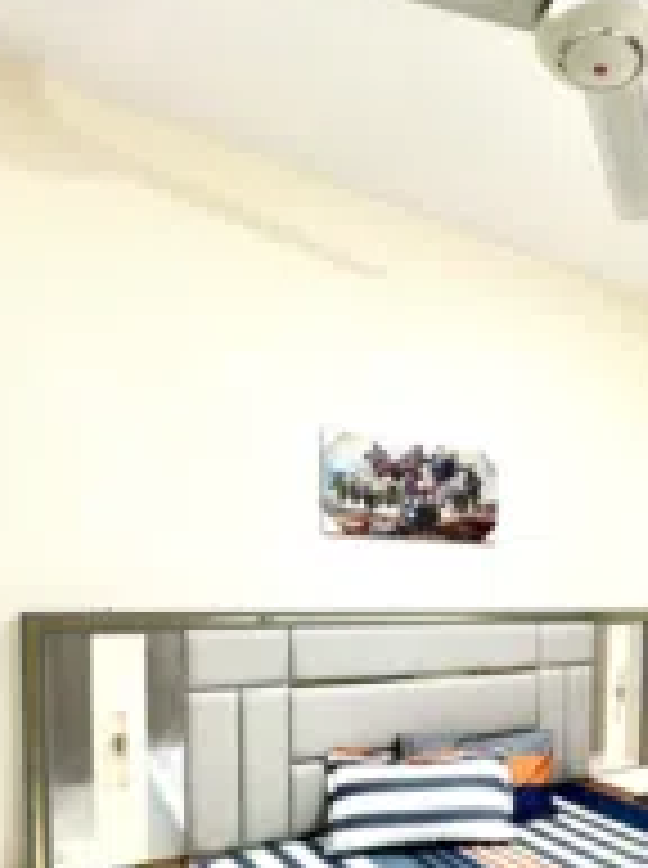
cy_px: 639
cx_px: 576
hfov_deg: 46.5
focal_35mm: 27
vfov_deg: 62.1
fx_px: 676
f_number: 1.8
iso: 160
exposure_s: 1/99
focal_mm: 1.57
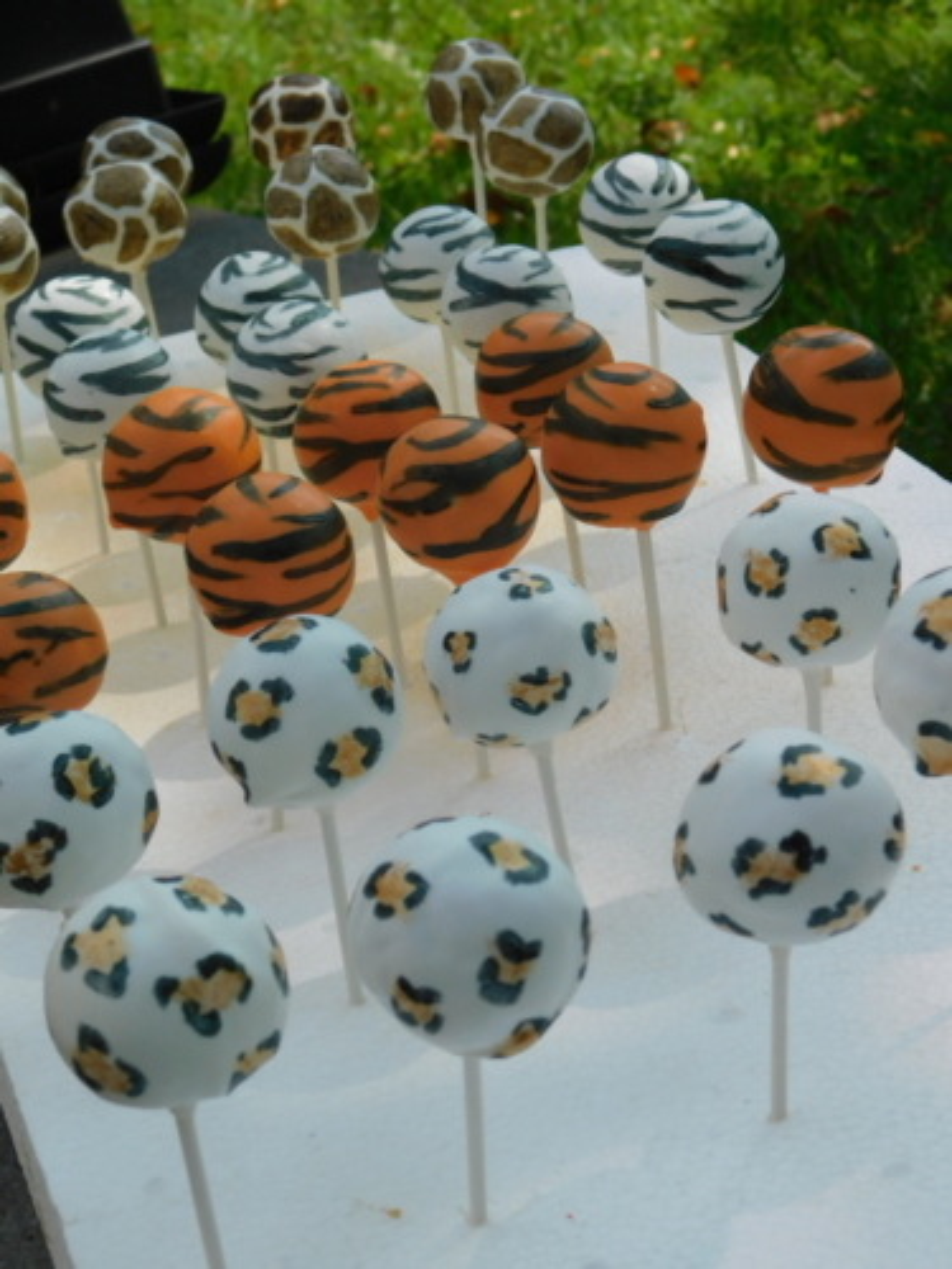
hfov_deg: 20.7
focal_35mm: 71
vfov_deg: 27.4
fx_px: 2603
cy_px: 634
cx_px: 476
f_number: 4.3
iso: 125
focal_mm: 12.6
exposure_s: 1/640
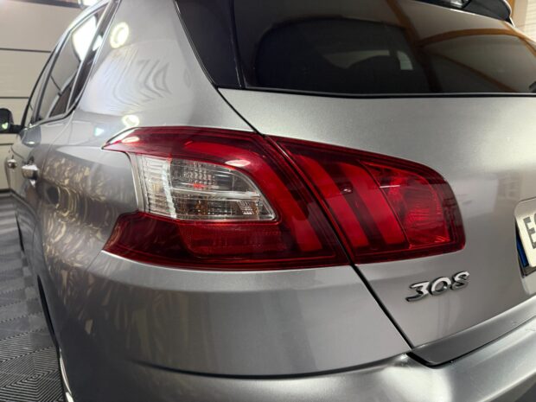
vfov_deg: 56.8
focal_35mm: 24
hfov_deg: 71.6
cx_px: 268
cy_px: 201
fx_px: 372
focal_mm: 6.76
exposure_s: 1/60
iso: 320
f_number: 1.78
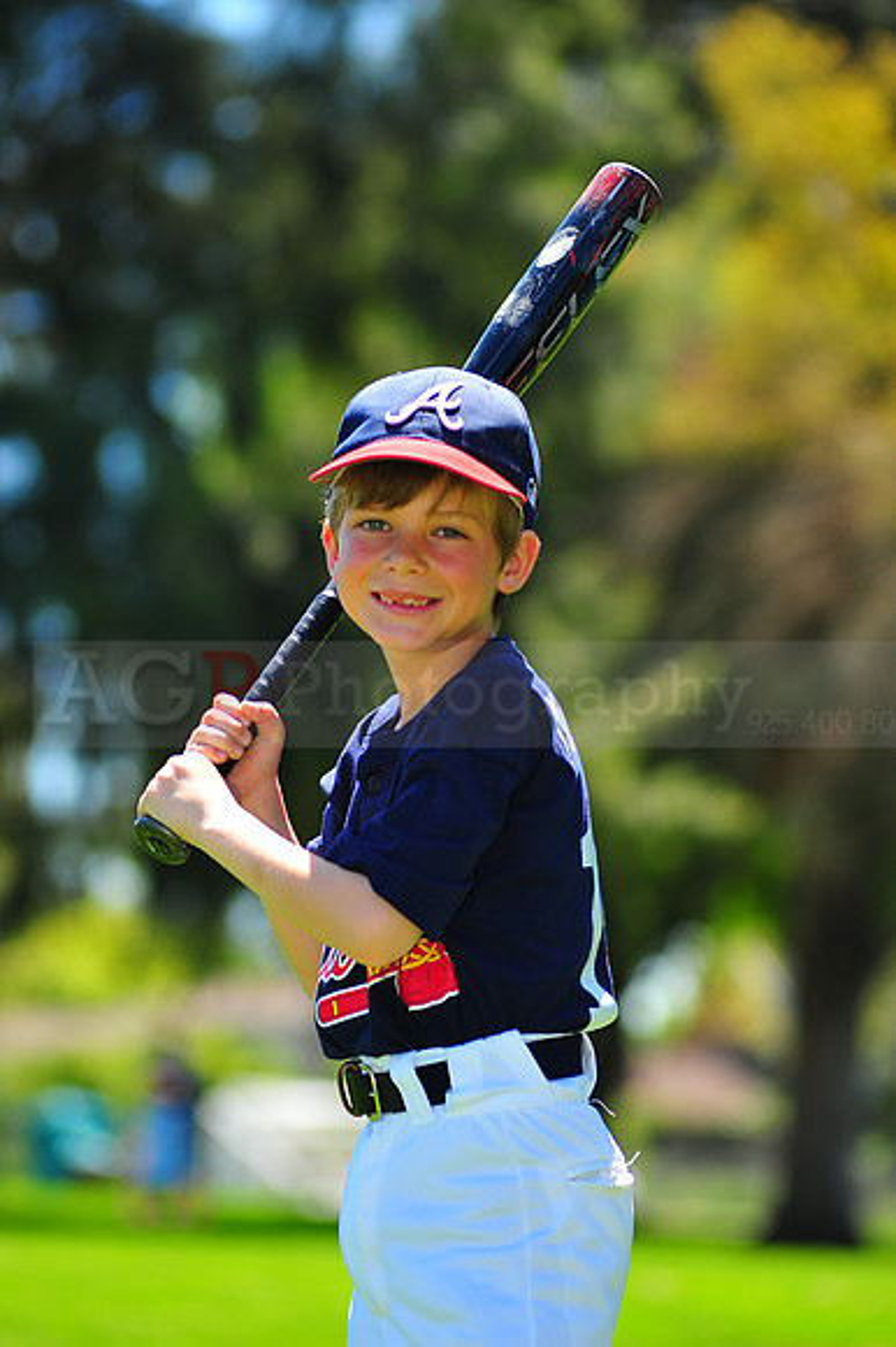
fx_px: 6728
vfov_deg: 11.4
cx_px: 448
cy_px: 674
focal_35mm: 180
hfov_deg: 7.6
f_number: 5
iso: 200
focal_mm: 180
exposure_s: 1/500
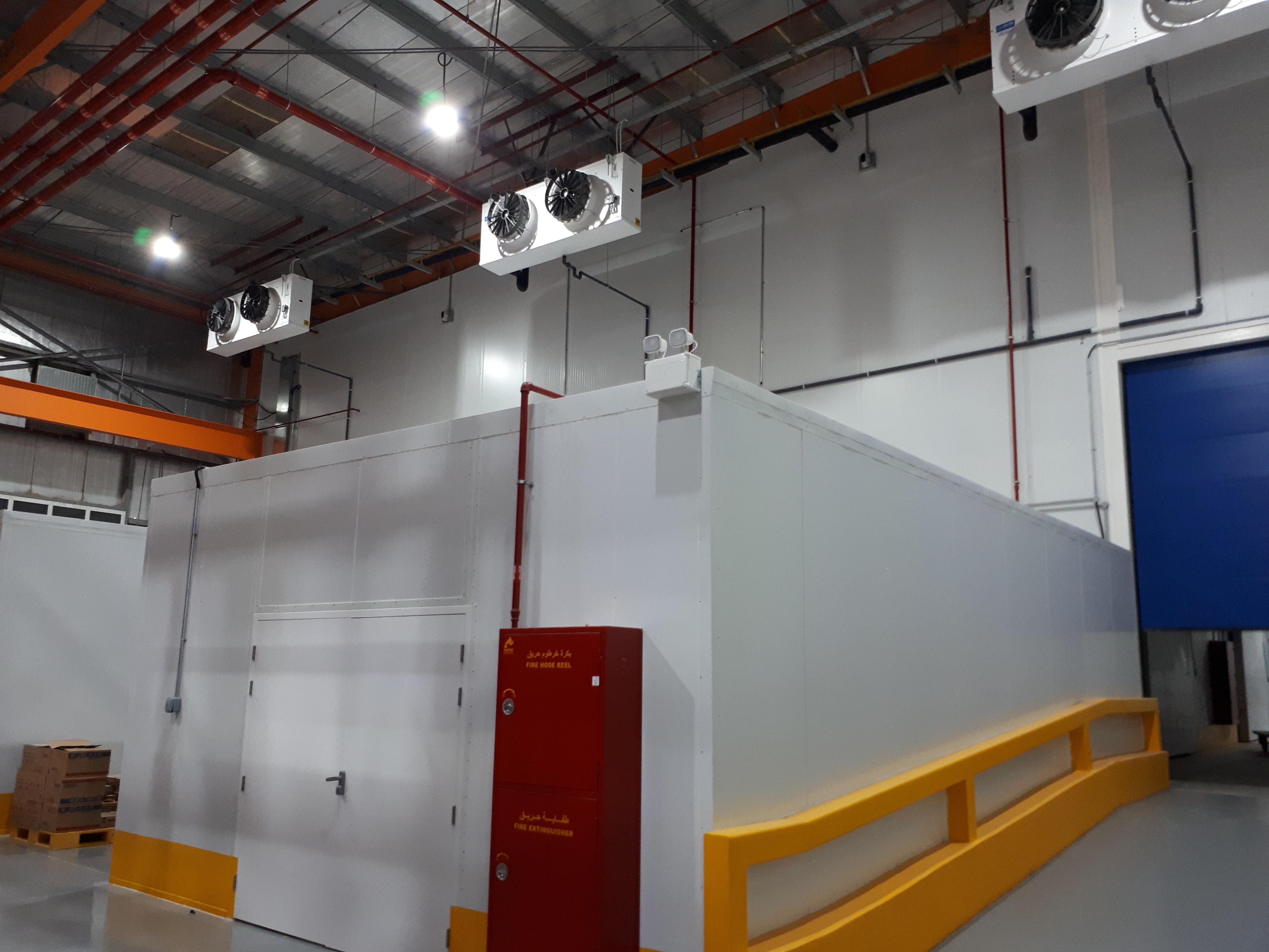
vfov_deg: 51.4
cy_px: 476
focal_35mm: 27
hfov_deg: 65.3
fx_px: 990
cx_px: 634
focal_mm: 3.6
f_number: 1.9
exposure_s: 1/33
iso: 200
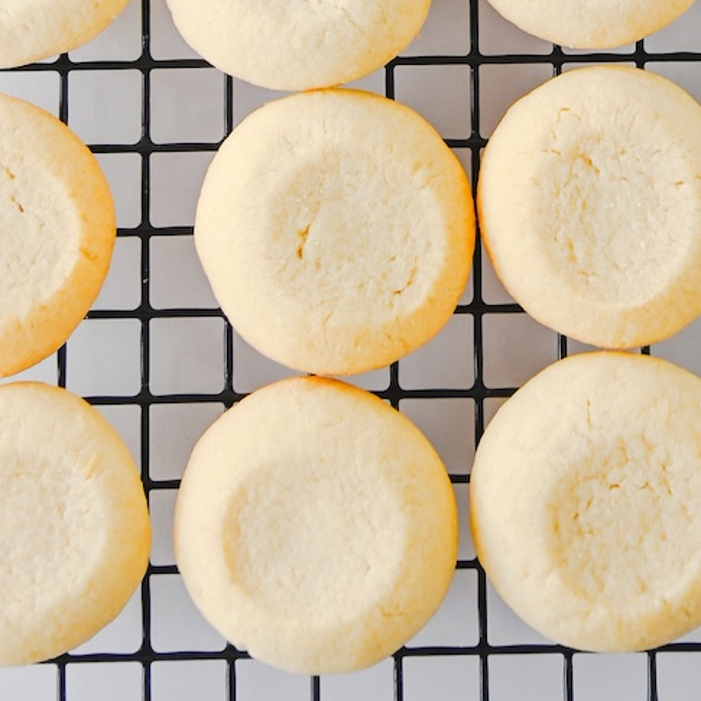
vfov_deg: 10.9
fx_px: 3620
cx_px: 499
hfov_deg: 11.0
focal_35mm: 158
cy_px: -155
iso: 220
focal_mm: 50
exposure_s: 1/125
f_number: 4
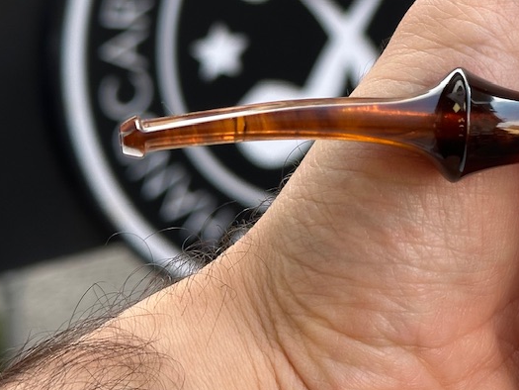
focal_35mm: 117
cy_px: -1
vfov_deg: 12.5
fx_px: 1755
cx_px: 529
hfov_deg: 16.5
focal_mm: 6.86
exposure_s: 1/303
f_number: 1.78
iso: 64
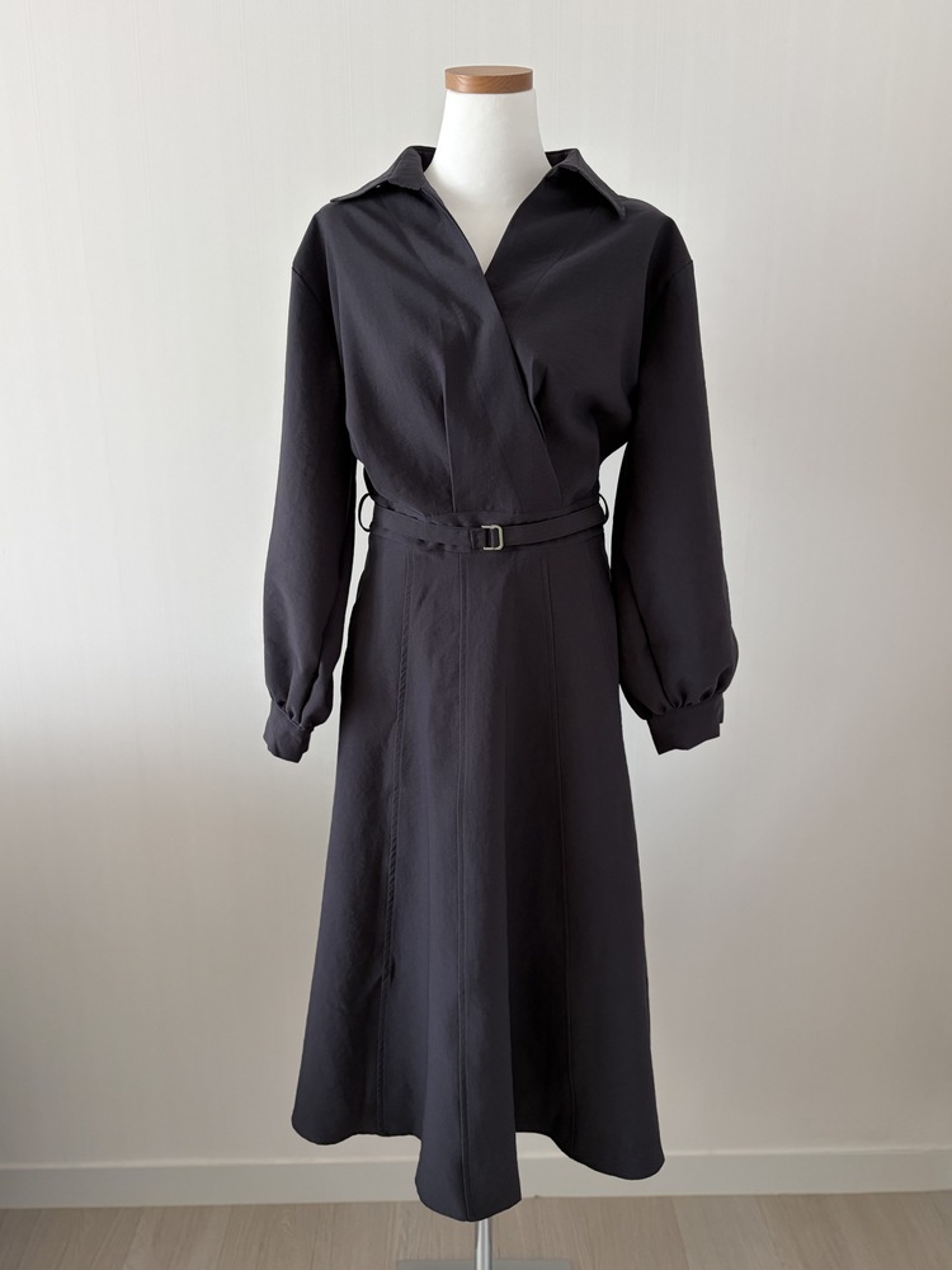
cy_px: 635
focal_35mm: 26
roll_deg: -0.2
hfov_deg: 53.1
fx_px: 953
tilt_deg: -13.8
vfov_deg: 67.3
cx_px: 476
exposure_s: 1/60
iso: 200
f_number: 1.6
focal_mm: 5.96
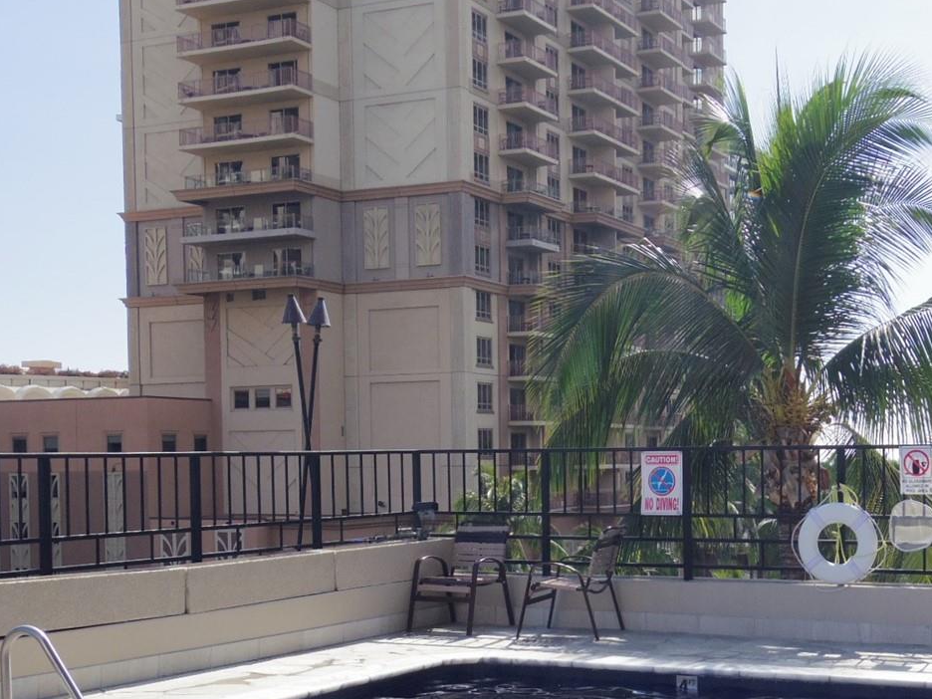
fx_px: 1427
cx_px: 665
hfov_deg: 35.6
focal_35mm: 53
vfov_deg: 27.3
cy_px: 476
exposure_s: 1/200
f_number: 4.5
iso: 200
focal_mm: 6.7
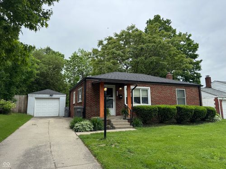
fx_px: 157
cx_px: 113
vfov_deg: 56.8
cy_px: 84
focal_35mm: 24
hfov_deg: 71.6
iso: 80
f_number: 1.78
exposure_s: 1/1524
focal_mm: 6.76
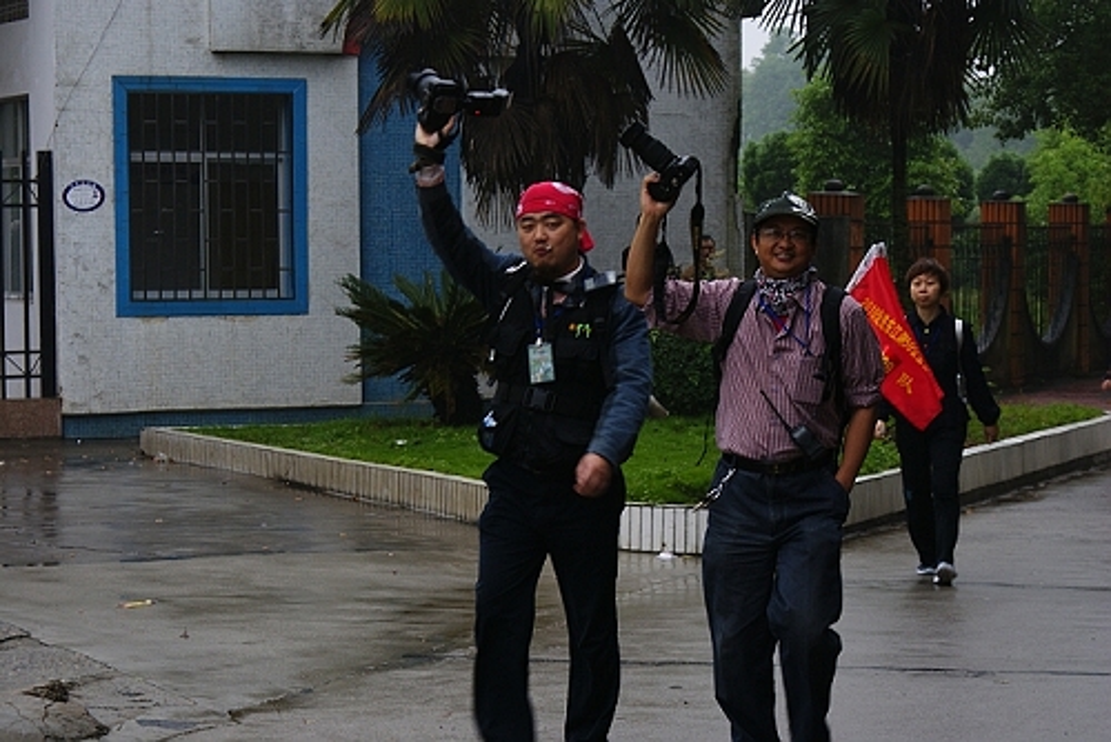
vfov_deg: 13.1
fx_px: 3242
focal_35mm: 105
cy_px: 371
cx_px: 556
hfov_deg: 19.4
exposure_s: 1/60
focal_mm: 70
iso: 200
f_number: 5.6
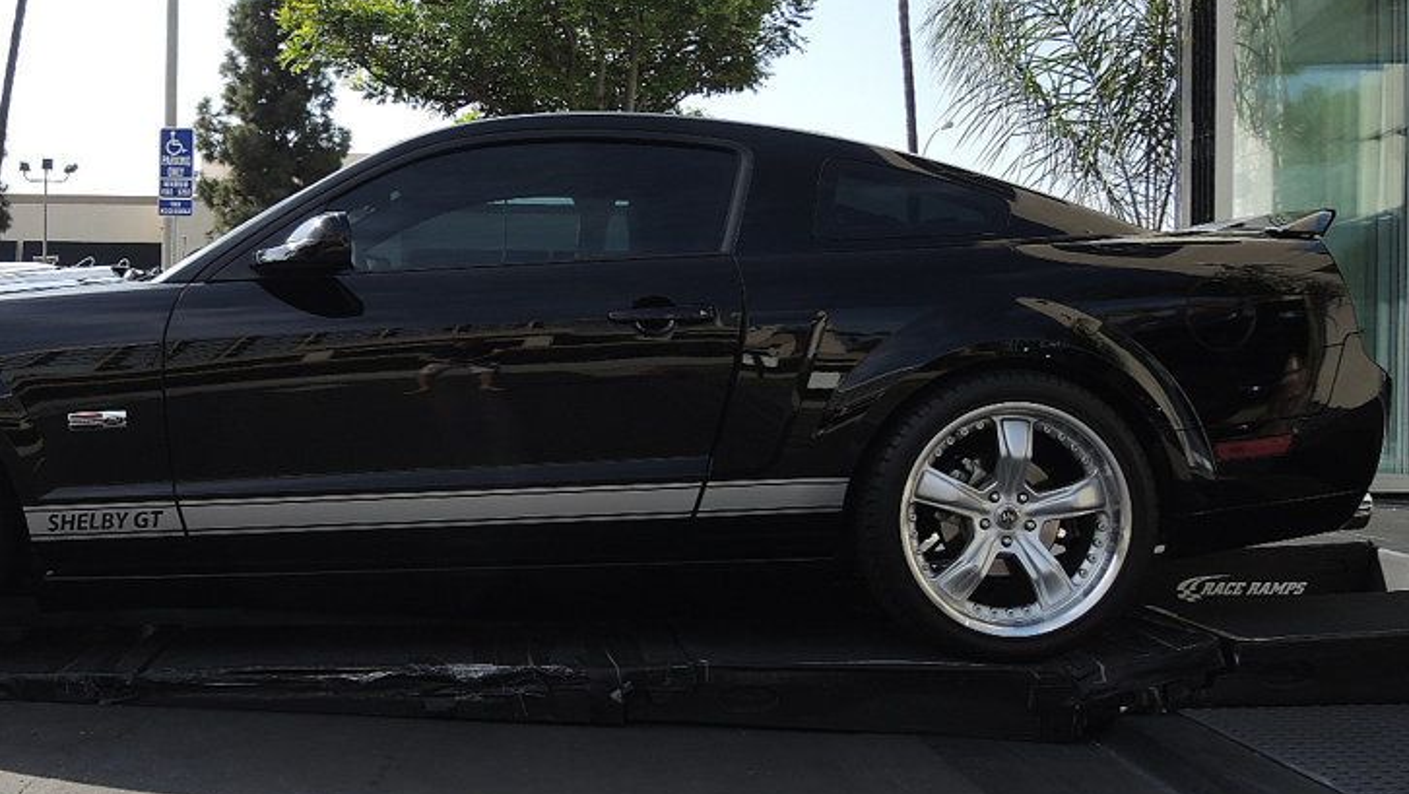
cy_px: 386
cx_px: 481
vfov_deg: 27.7
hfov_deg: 46.7
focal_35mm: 43
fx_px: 1607
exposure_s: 1/1250
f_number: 2.5
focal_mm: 6
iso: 80
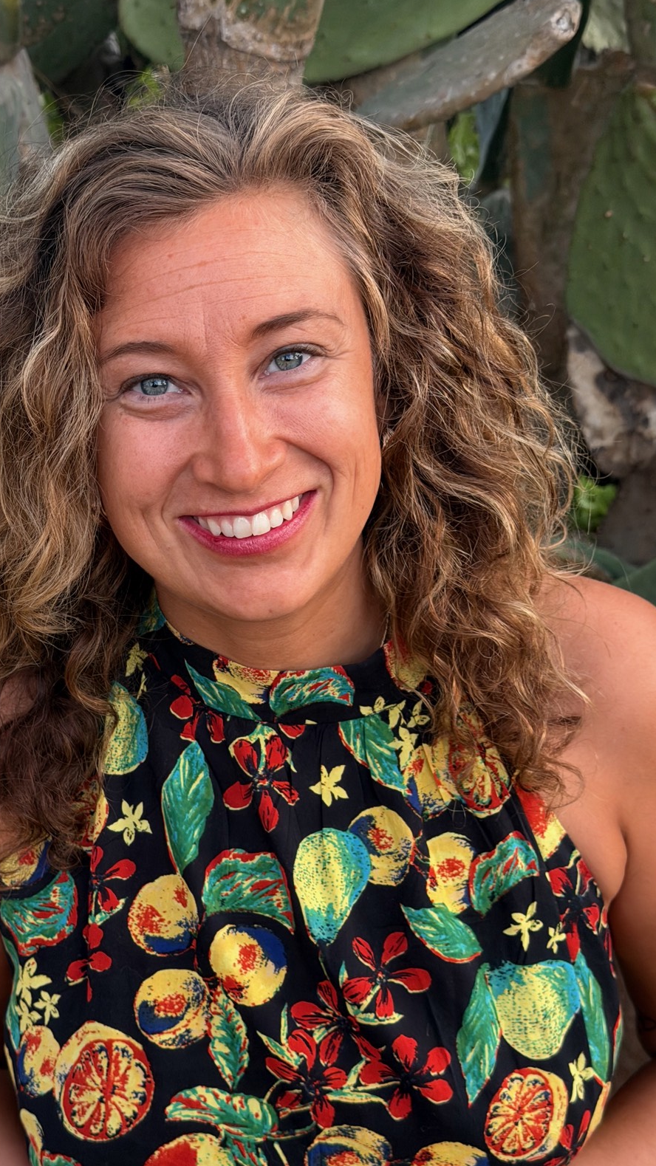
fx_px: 1639
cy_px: 586
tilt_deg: -24.8
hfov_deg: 22.6
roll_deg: +1.9
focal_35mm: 53
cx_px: 243
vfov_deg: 39.2
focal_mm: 6.76
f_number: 1.78
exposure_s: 1/121
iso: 50
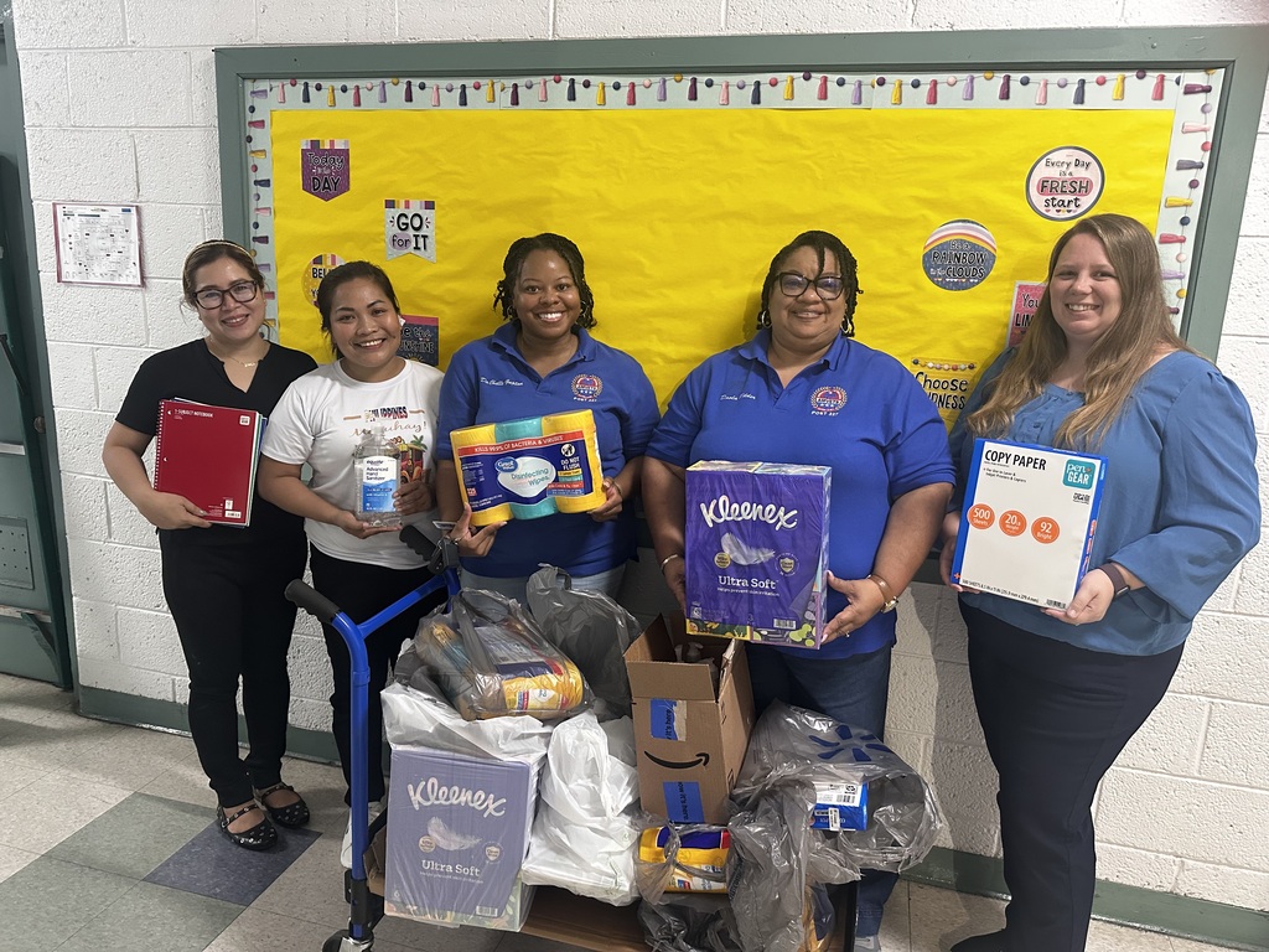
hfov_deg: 71.6
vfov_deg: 56.8
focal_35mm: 24
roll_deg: -2.7
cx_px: 634
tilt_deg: -12.5
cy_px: 476
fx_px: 880
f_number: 1.78
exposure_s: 1/60
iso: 500
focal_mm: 6.86
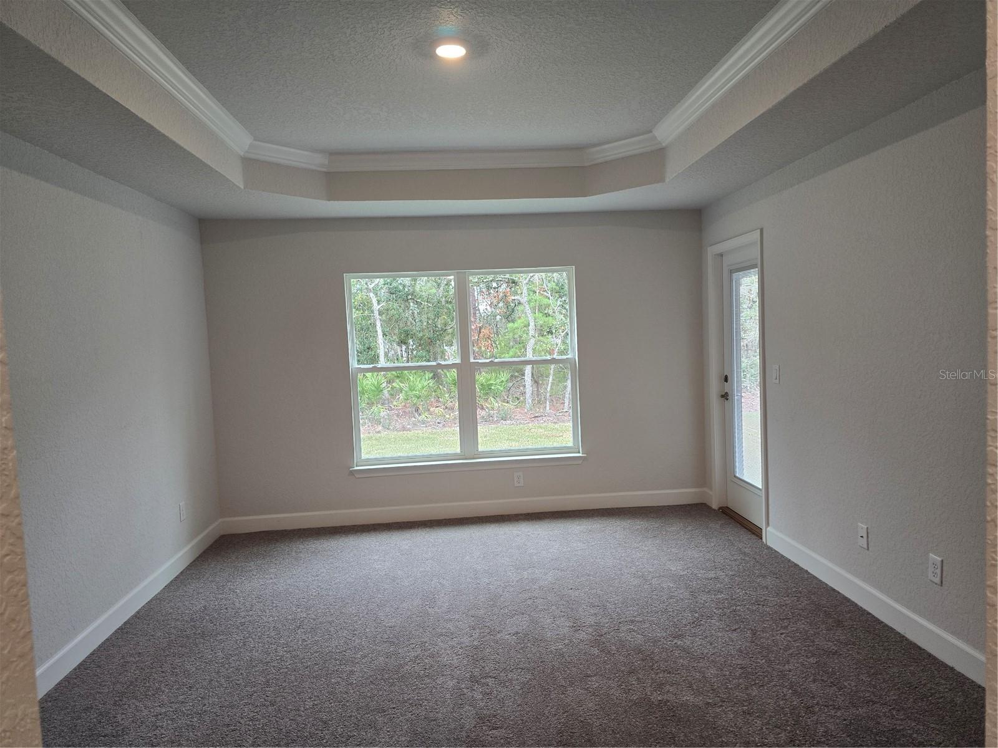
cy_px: 374
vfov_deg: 58.9
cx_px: 499
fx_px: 663
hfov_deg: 73.9
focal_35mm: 23
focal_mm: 6.3
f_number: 1.7
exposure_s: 1/120
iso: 250
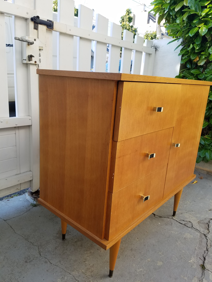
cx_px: 106
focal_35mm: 26
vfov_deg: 67.3
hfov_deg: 53.1
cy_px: 141
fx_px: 212
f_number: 1.7
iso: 50
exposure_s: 1/351
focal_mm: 4.2
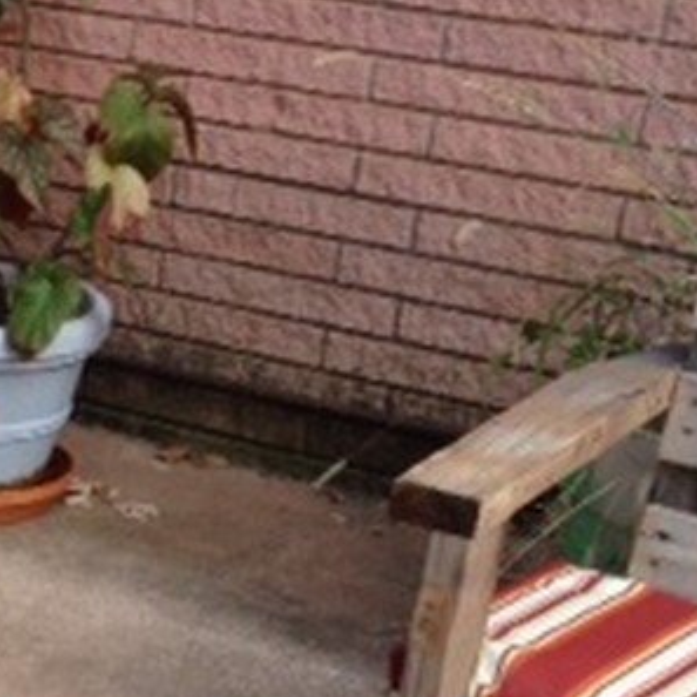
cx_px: -481
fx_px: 2848
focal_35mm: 125
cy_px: 887
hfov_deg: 12.9
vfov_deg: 13.5
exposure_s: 1/120
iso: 50
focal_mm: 4.28
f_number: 2.4
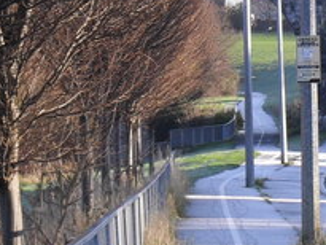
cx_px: 425
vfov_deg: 5.4
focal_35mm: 278
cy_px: 167
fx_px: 2620
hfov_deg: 7.1
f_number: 5.5
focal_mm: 15.7
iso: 100
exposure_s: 1/125
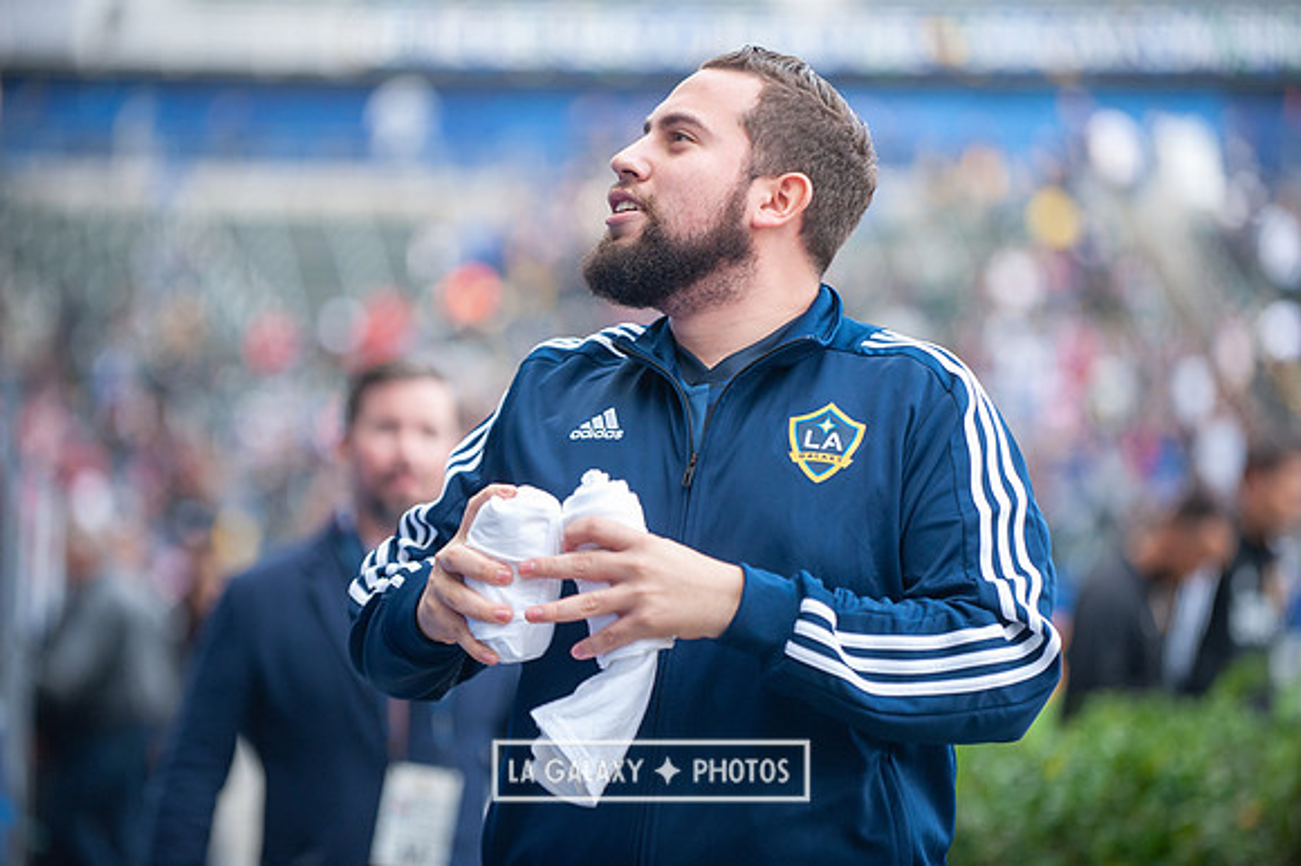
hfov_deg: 13.3
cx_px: 650
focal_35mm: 155
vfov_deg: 8.8
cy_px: 433
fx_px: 5598
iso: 640
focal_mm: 155
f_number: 2.8
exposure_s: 1/500
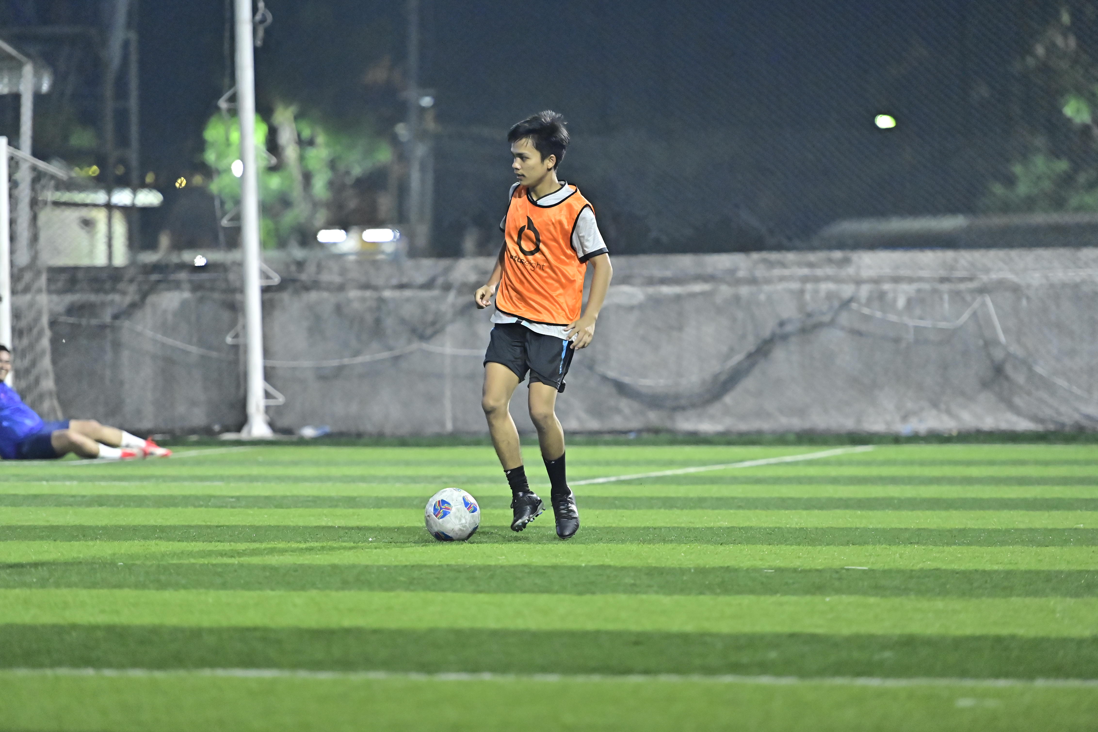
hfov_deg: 11.4
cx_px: 549
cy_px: 366
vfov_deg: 7.6
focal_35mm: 180
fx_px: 5488
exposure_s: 1/640
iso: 10000
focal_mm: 180
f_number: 2.8
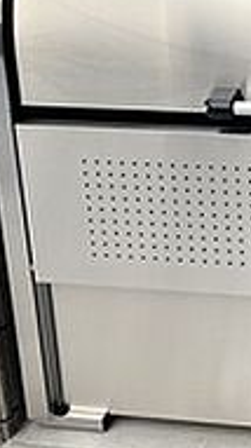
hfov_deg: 12.3
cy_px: 80
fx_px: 1128
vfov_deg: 22.1
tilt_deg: -19.4
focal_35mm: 95
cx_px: 338
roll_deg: +2.2
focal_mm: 5.1
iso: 40
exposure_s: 1/191
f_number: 1.6
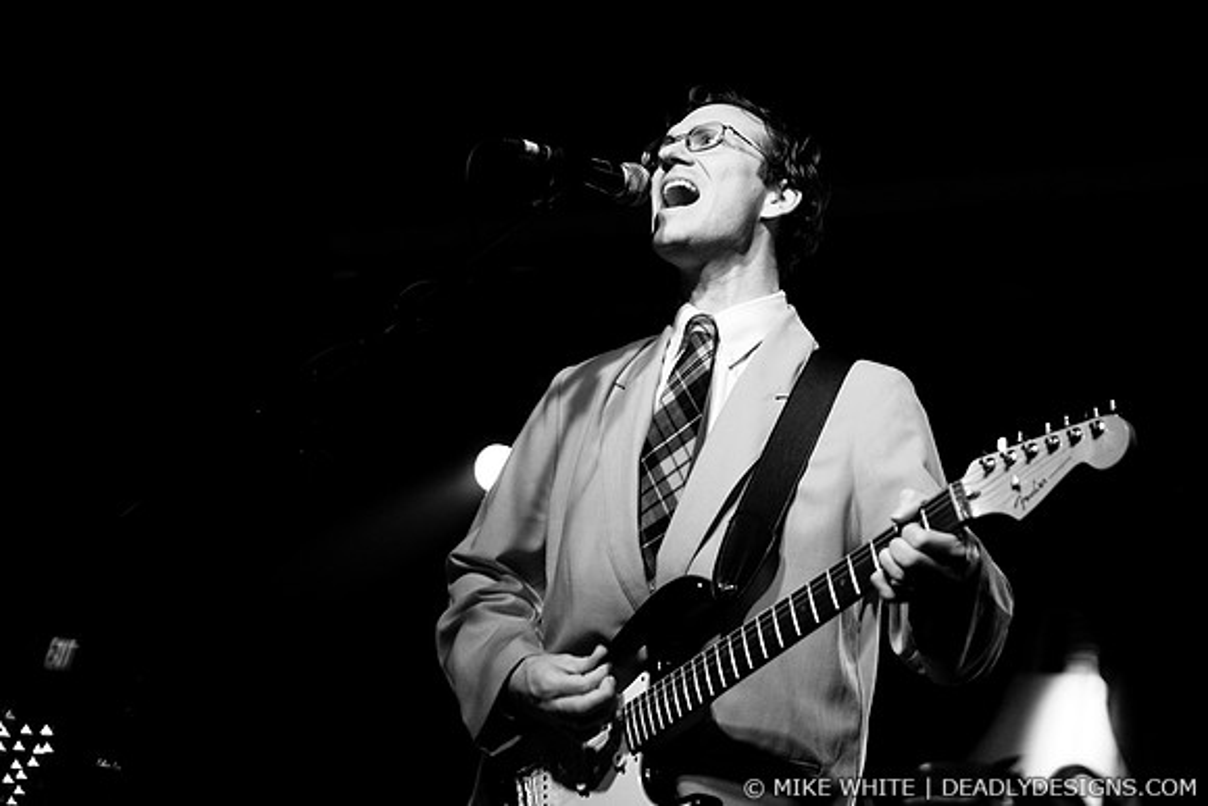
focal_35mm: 45
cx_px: 604
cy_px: 403
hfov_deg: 43.6
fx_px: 1510
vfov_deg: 29.9
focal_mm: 30
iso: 1000
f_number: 1.8
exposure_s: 1/100
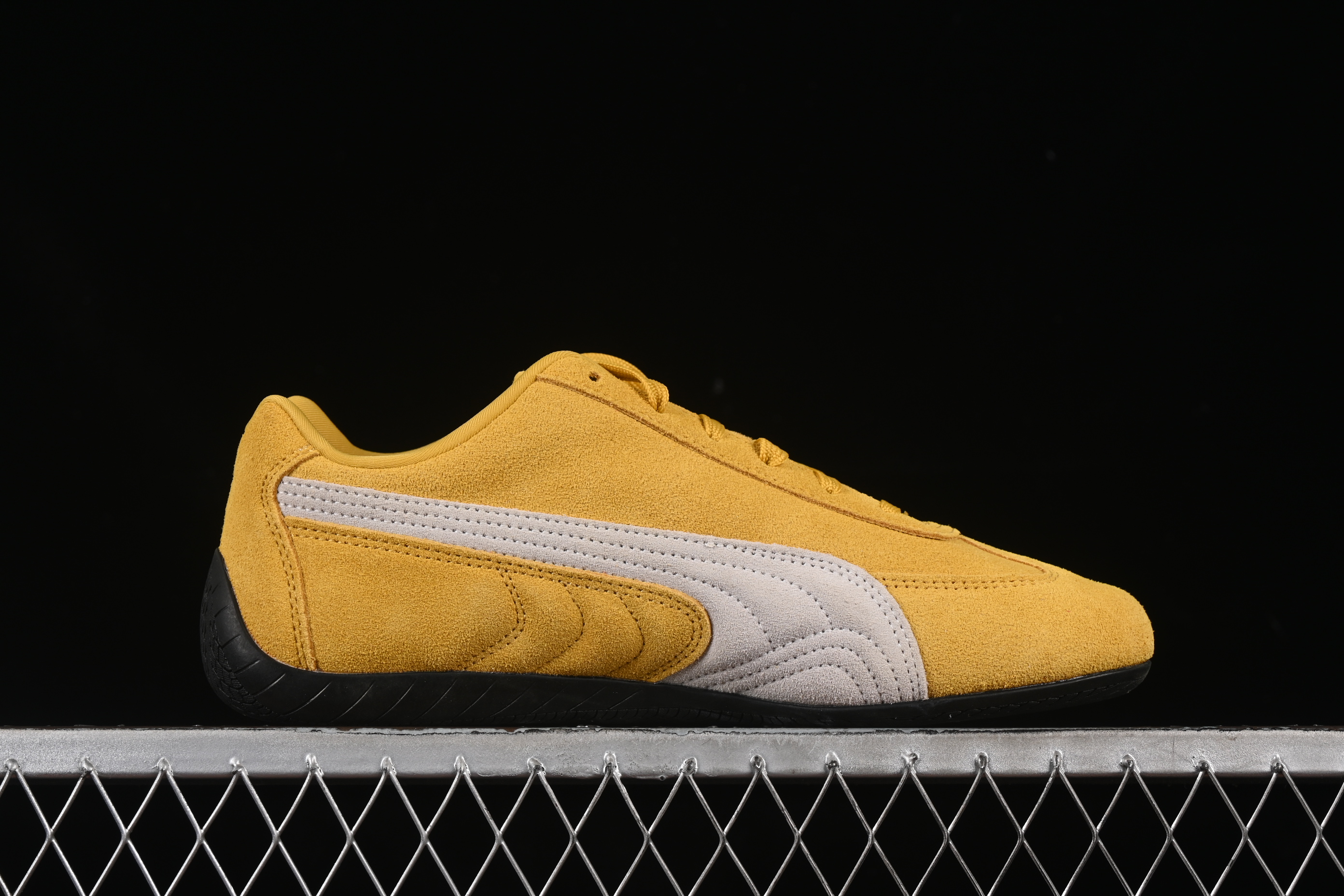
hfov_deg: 27.0
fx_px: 2800
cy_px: 448
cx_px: 672
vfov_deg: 18.2
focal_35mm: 75
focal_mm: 50
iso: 160
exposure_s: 1/80
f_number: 8
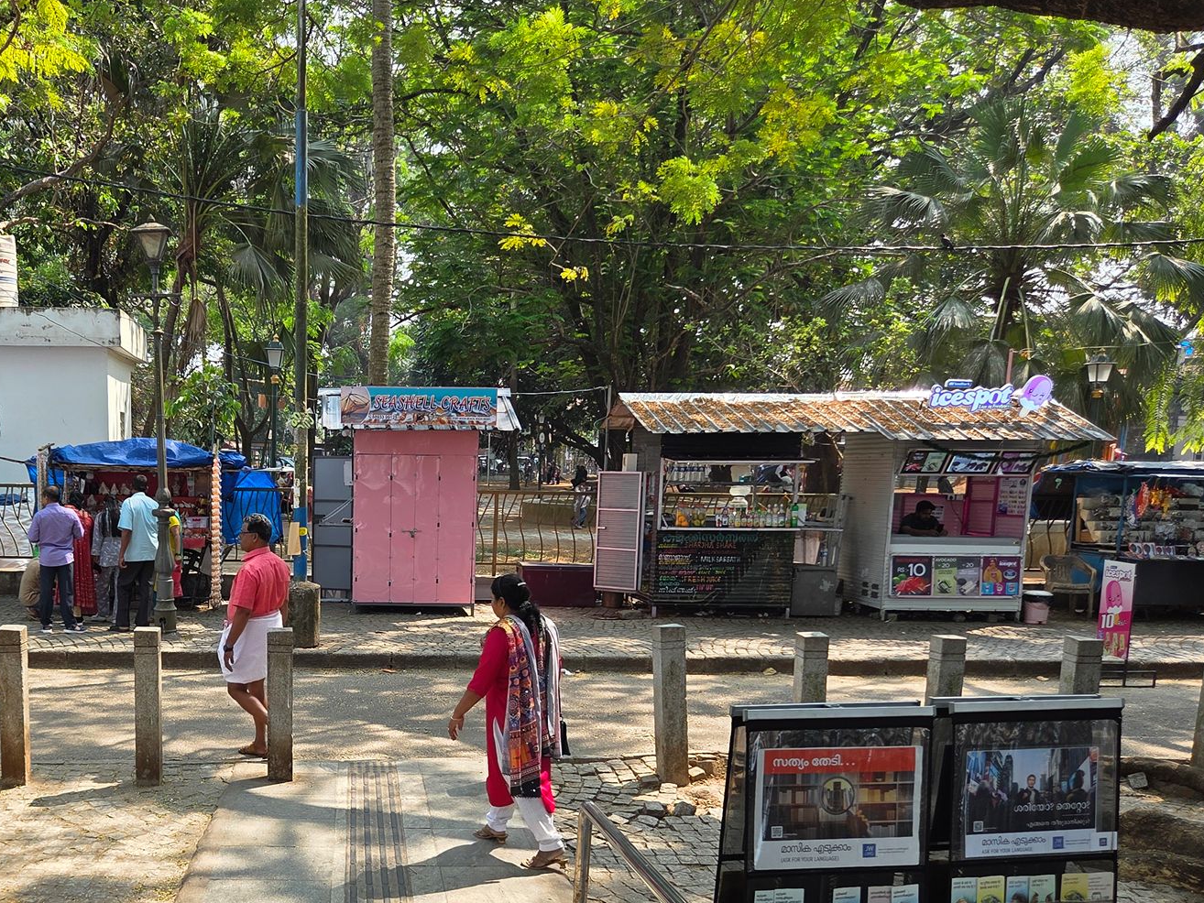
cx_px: 336
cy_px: 667
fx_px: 1218
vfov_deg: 39.7
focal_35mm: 35
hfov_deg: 50.9
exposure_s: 1/952
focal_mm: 5.4
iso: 80
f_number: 1.8
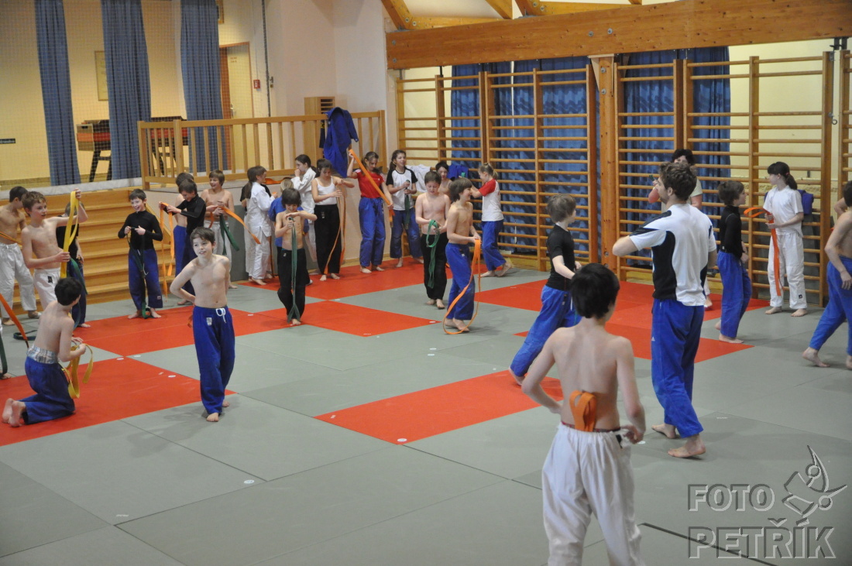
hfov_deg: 41.2
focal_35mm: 48
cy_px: 283
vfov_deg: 28.0
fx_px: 1135
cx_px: 426
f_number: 2.8
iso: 3200
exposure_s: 1/200
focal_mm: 32
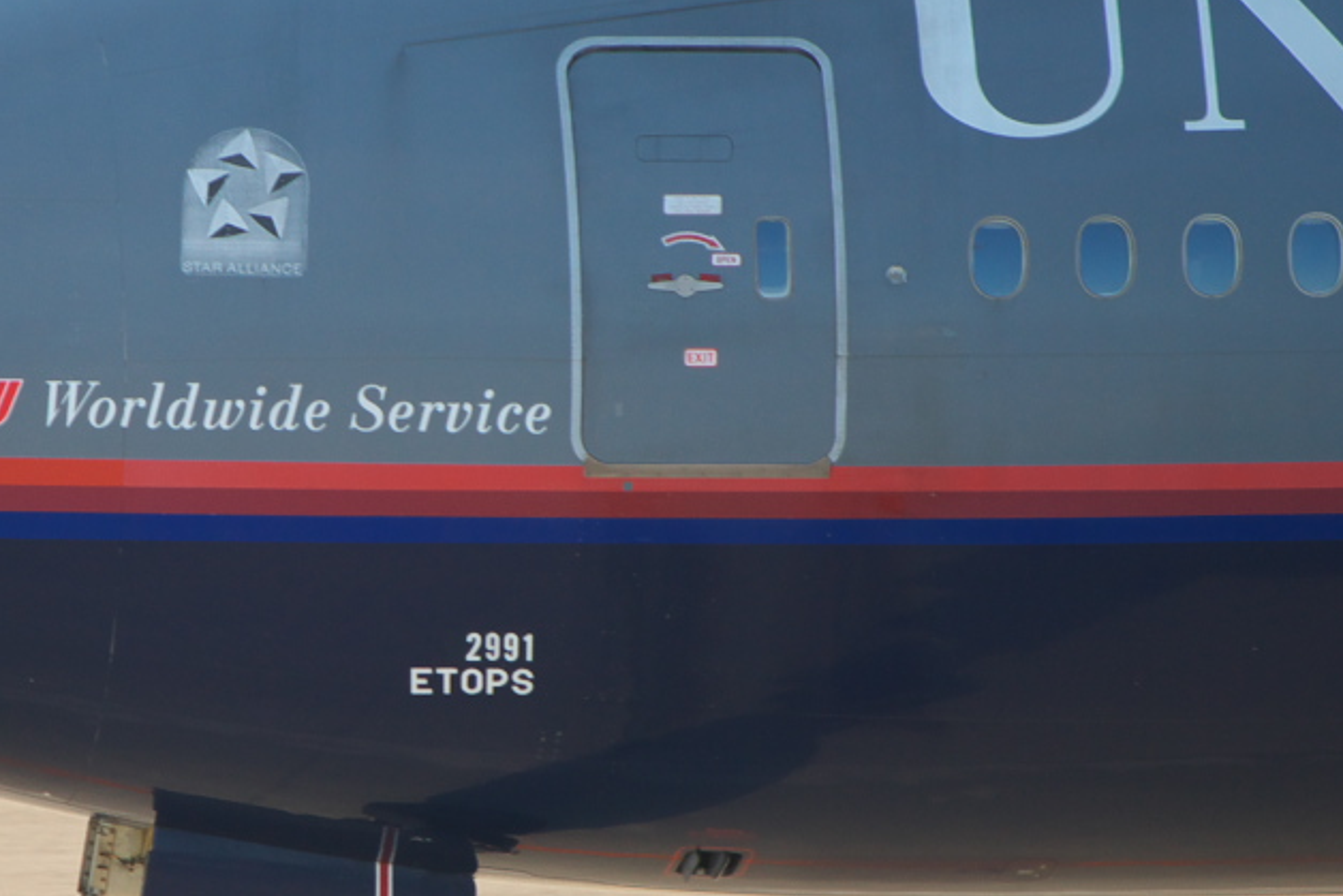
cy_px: 508
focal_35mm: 611
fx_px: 22797
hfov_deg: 3.4
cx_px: 582
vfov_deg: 2.3
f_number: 6.3
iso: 160
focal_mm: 200
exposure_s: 1/160
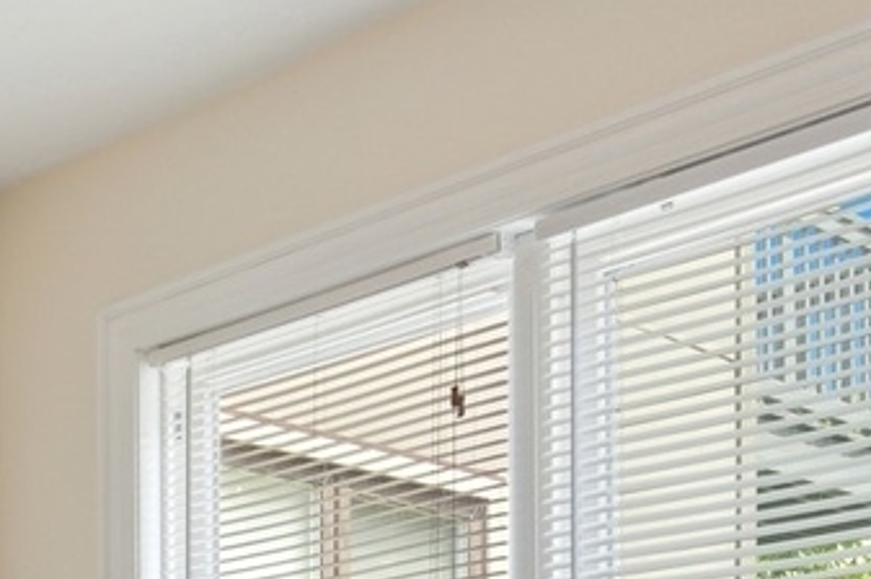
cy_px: 982
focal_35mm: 77
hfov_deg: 25.8
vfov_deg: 15.6
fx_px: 1861
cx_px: 142
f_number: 7.1
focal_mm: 16
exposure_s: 1/50
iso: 320
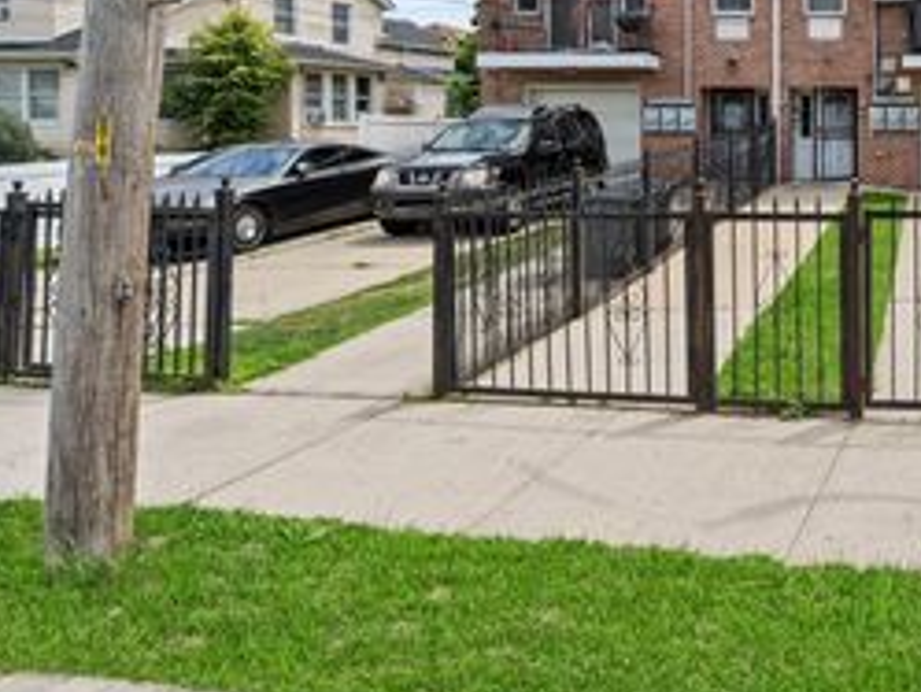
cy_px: 150
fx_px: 719
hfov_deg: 52.6
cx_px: 910
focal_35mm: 27
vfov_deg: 48.8
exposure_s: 1/800
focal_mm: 14
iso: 640
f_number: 10
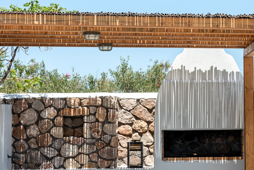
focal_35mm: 147
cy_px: 89
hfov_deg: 13.9
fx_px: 1037
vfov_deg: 9.3
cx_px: 177
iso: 125
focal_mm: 95
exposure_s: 1/500
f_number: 7.1
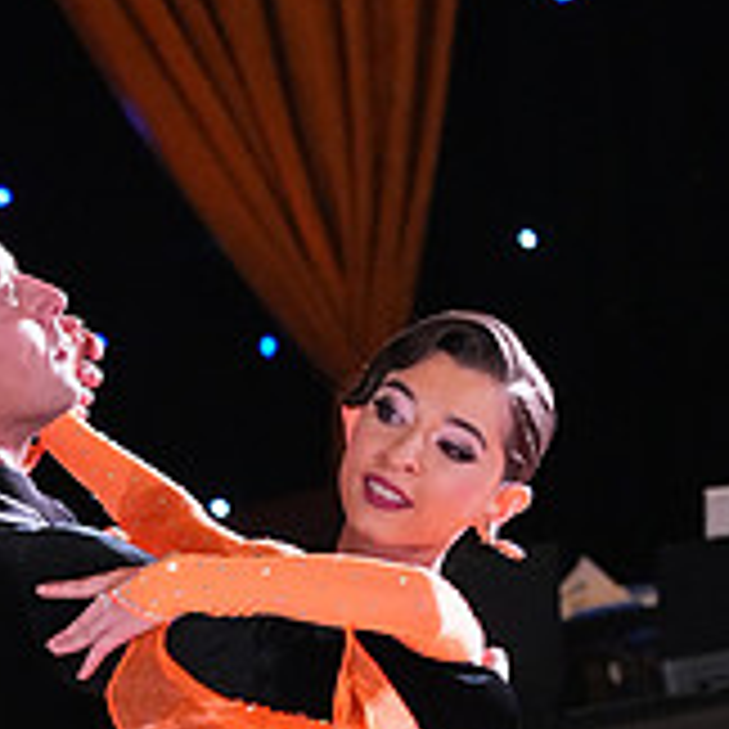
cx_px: 241
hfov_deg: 3.7
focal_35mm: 468
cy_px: 1026
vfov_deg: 3.7
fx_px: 11151
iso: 8000
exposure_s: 1/400
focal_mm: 154
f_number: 5
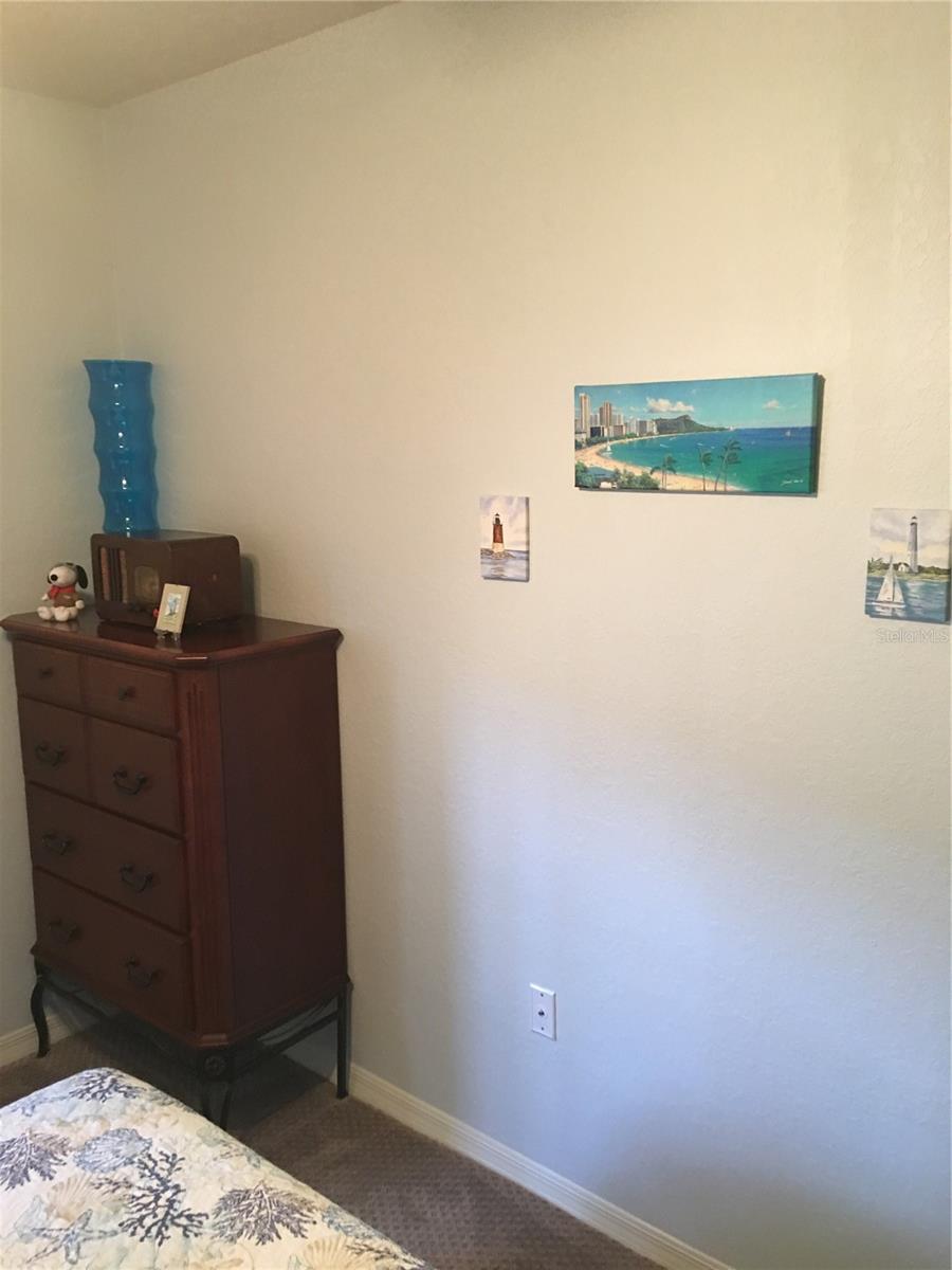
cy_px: 635
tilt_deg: -8.7
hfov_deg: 48.2
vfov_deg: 61.7
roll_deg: +1.8
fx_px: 1063
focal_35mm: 29
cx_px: 476
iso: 80
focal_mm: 4.15
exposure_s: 1/10
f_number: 2.2
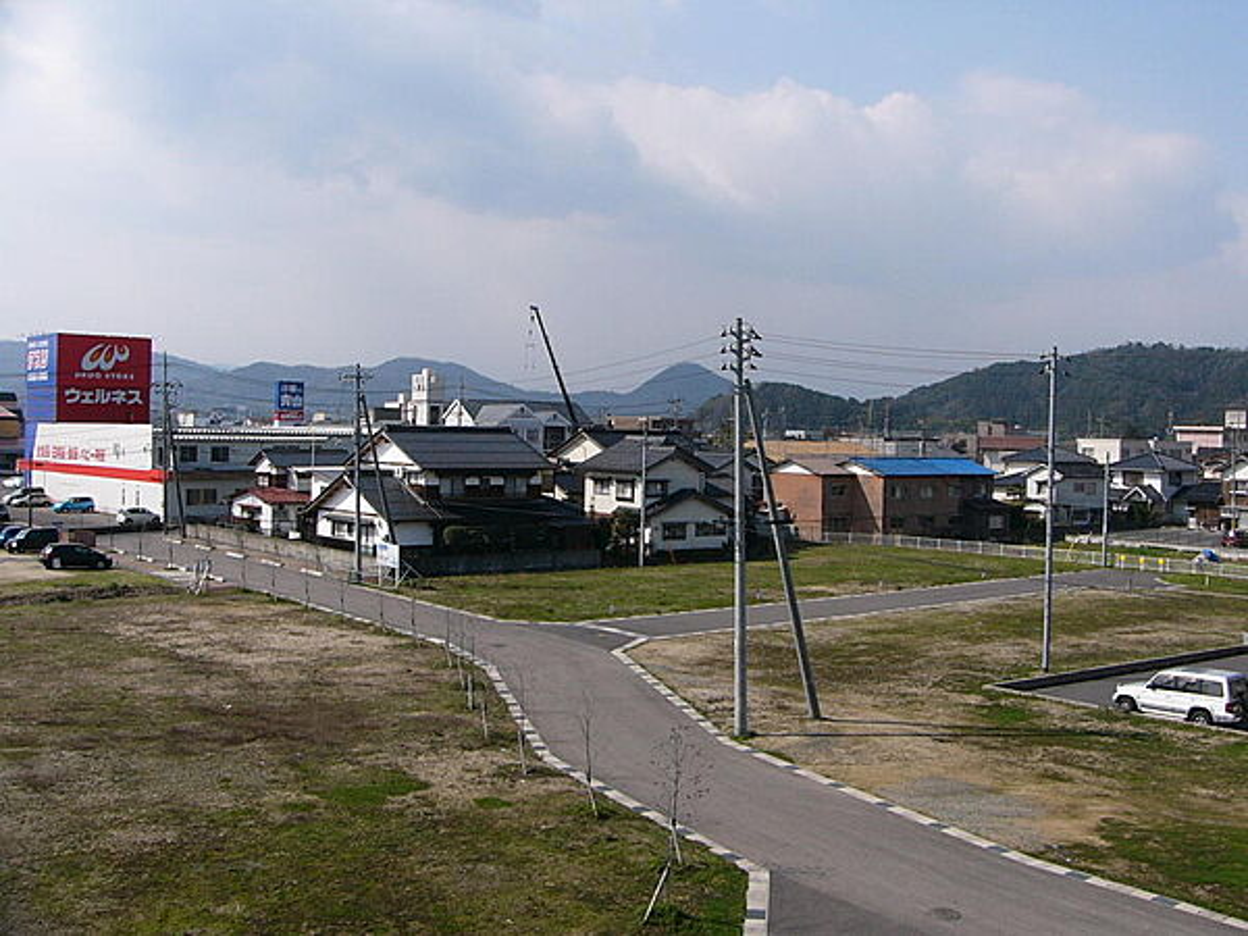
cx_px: 624
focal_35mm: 35
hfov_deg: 52.6
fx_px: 1262
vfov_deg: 40.7
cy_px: 468
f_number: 5.6
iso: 50
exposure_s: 1/400
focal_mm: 4.6
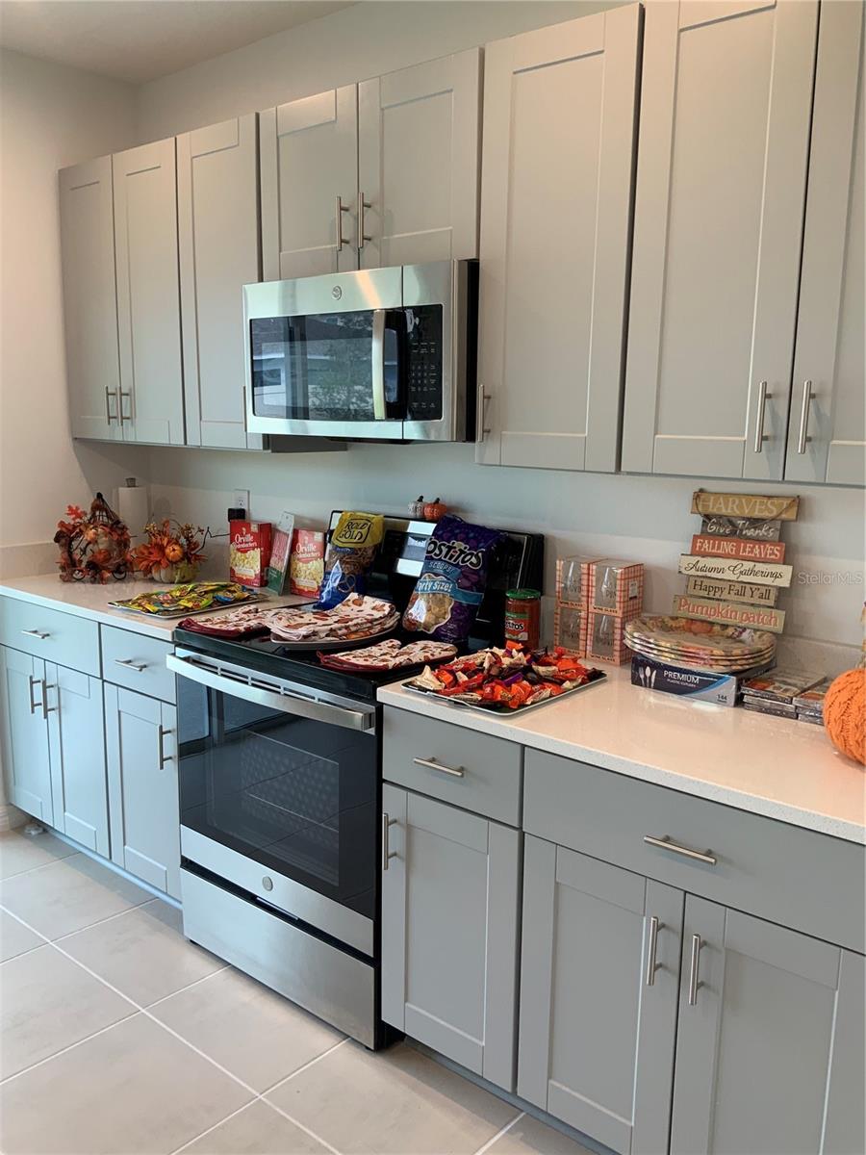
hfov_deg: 48.2
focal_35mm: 29
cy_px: 578
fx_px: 967
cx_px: 433
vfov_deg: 61.7
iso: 40
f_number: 1.8
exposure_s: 1/60
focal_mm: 3
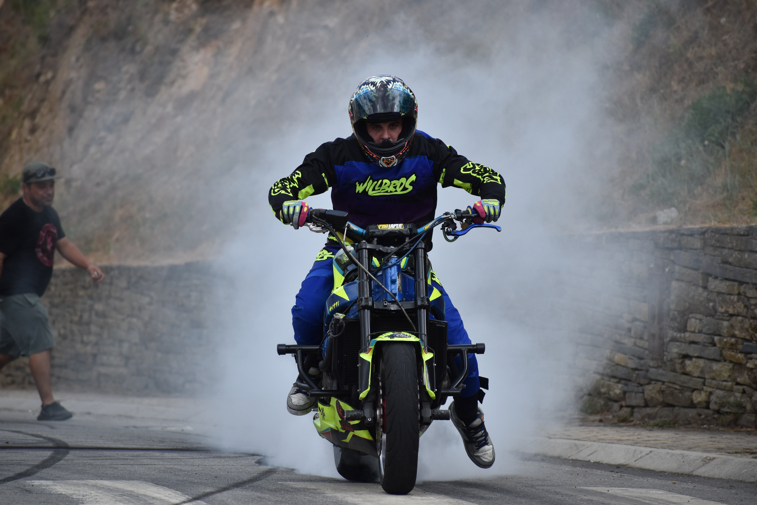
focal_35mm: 292
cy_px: 252
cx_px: 378
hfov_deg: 7.0
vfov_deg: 4.7
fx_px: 6150
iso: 450
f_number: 5.3
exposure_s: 1/1000
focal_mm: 195
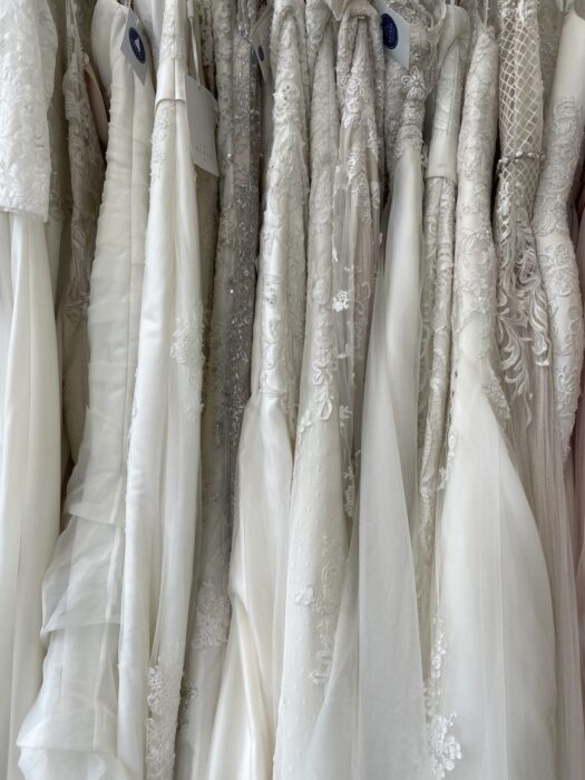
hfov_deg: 54.9
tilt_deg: -9.0
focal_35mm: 25
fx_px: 563
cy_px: 390
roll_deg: -0.7
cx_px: 292
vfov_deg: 69.4
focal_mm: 5.1
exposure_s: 1/195
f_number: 1.6
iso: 32
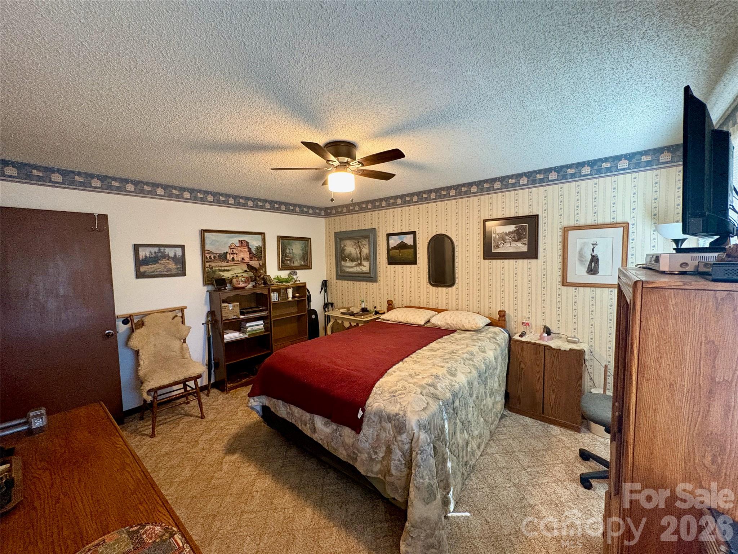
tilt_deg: -4.4
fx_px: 298
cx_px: 369
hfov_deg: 102.1
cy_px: 277
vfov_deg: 85.7
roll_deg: +2.0
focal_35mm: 14
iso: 800
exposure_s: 1/60
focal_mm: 2.22
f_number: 2.2
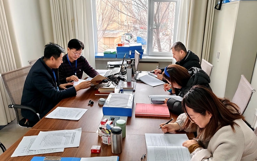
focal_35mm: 25
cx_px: 128
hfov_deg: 72.5
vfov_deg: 49.3
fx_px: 175
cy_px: 80
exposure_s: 1/630
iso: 985
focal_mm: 5.56
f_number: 1.88
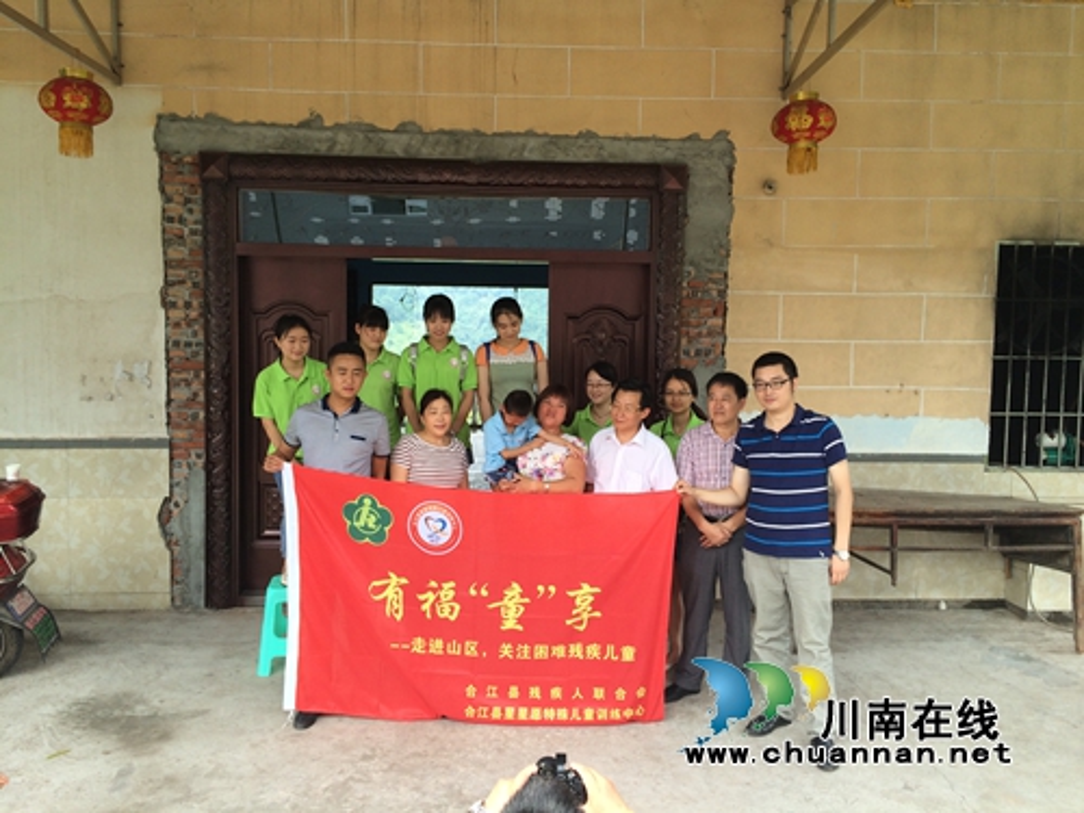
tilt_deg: -4.1
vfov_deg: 48.2
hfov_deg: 61.7
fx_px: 908
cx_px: 542
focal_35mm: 29
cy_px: 406
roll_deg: -1.0
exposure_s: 1/236
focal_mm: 4.15
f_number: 2.2
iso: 32
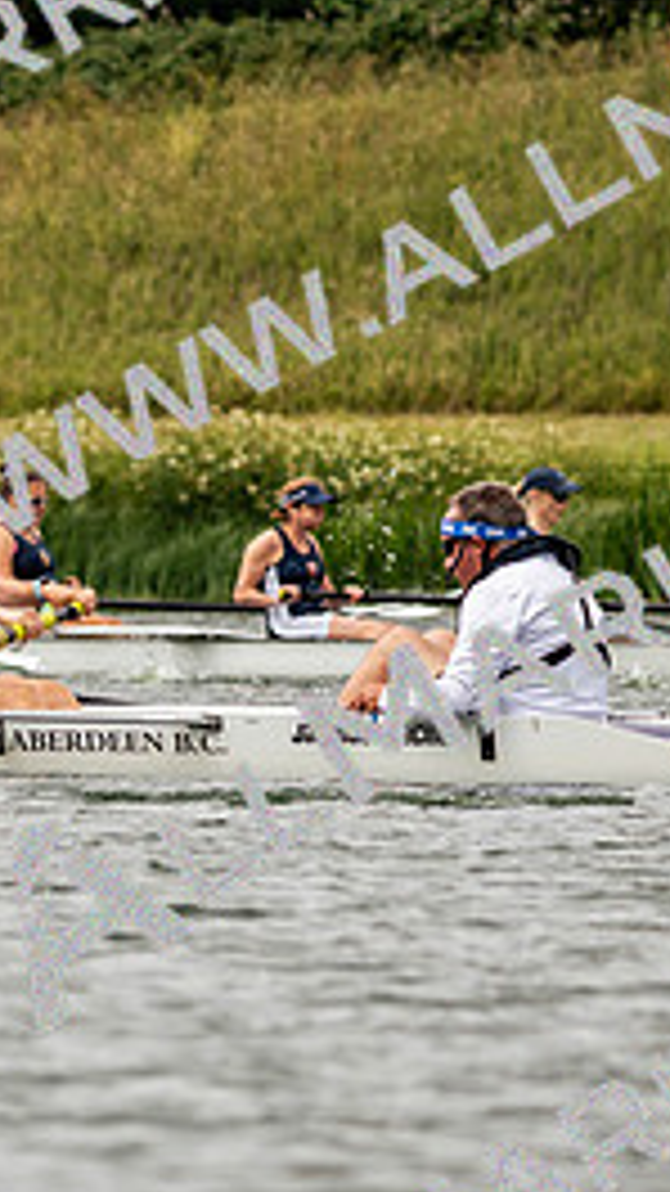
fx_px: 14470
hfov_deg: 2.6
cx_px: -373
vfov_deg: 4.7
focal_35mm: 458
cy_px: 609
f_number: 6.3
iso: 250
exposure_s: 1/2000
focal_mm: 200
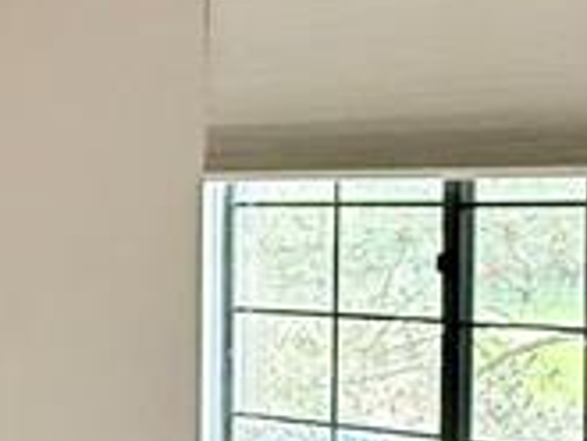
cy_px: 263
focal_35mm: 87
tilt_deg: -0.7
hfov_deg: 20.1
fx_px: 1476
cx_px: -231
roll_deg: -0.4
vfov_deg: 17.0
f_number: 2.2
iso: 200
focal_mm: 2.22
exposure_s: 1/120
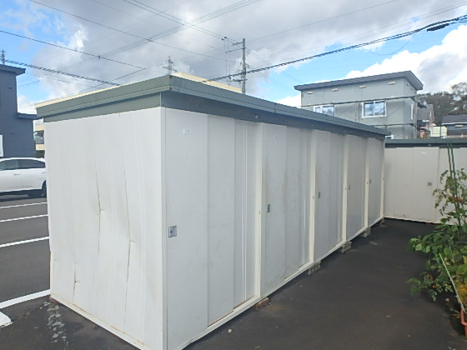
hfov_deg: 71.6
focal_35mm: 24
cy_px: 184
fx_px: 324
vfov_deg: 56.8
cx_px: 232
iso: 125
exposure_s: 1/640
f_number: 3.5
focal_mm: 3.7
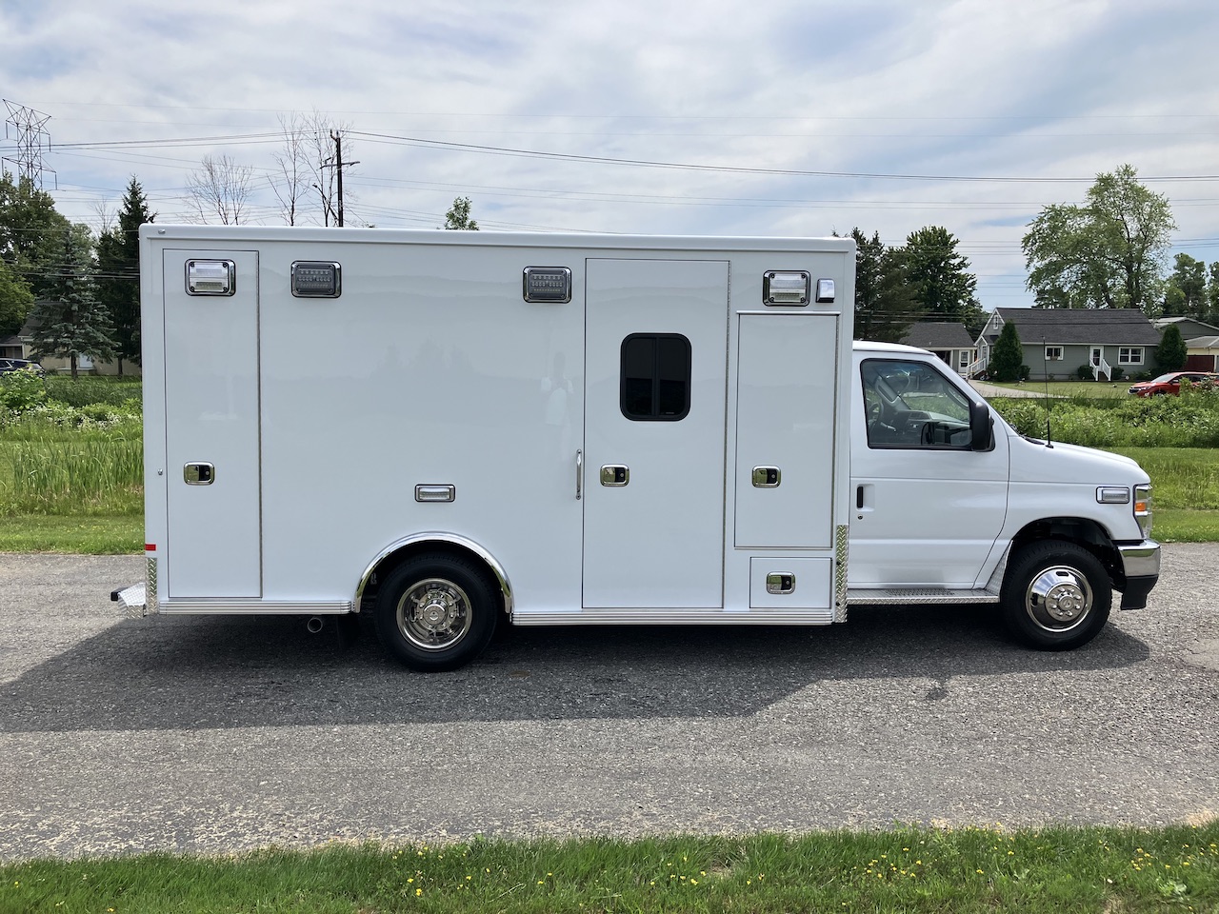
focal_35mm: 28
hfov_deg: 63.4
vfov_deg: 49.7
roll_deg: -0.3
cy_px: 457
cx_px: 610
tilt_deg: -5.1
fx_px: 986
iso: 32
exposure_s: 1/2857
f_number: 1.8
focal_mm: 3.99
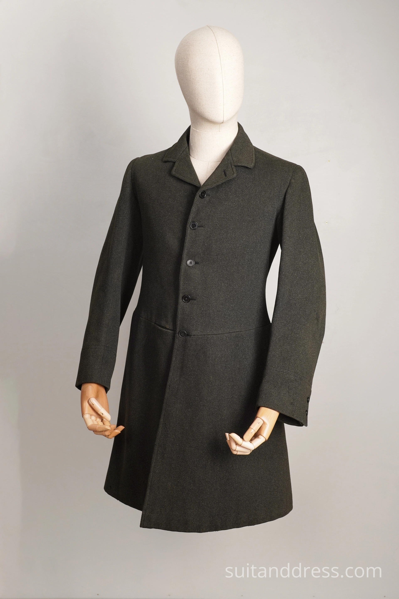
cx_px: 200
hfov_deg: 28.1
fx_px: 798
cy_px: 300
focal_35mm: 48
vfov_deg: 41.1
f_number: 5.6
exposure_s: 1/40
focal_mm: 32
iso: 320
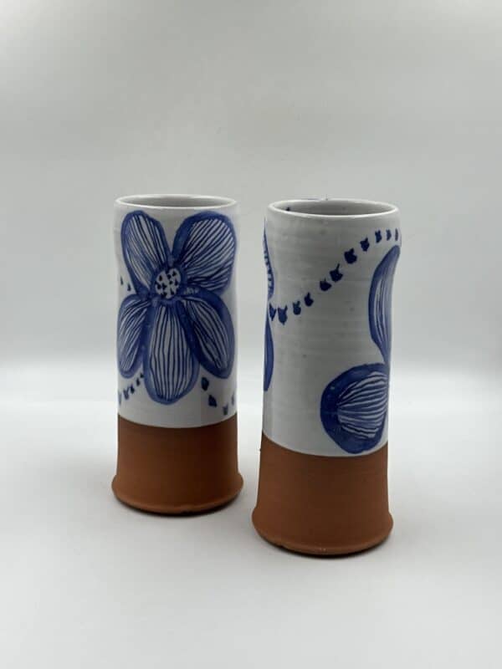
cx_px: 251
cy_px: 334
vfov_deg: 39.7
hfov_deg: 30.3
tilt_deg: -16.5
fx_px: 928
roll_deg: -1.4
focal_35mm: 48
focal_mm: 6.86
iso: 64
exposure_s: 1/428
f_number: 1.78
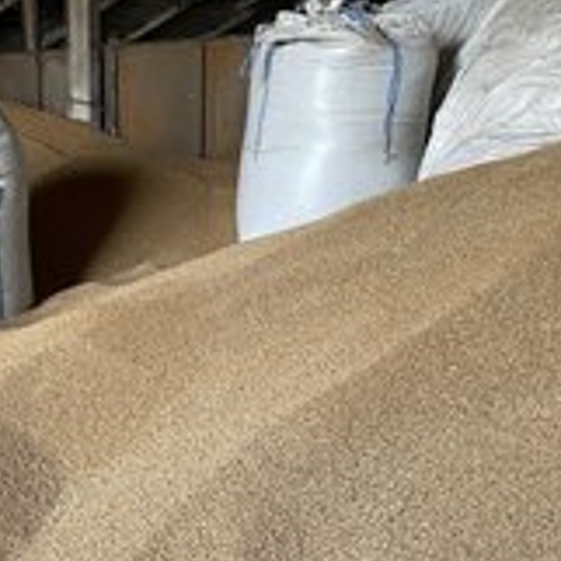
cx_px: 160
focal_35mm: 57
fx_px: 1045
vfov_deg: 29.9
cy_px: 366
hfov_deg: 29.7
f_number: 1.6
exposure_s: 1/76
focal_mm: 4.2
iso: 125
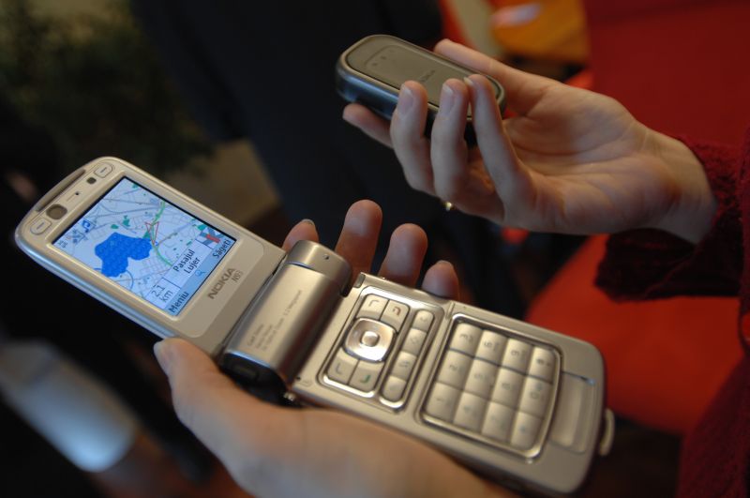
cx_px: 375
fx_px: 530
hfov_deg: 70.5
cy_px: 249
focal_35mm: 26
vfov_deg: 50.3
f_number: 2.8
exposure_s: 1/60
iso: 250
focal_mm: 17
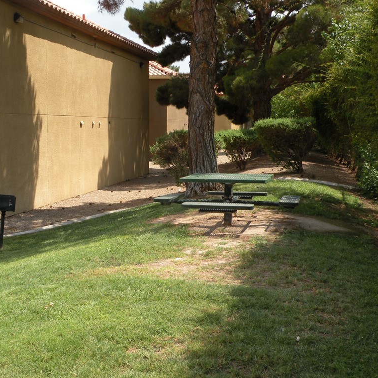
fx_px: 618
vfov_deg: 34.0
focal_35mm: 50
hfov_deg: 34.0
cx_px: 164
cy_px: 189
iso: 64
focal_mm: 7.4
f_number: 5.6
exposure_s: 1/176
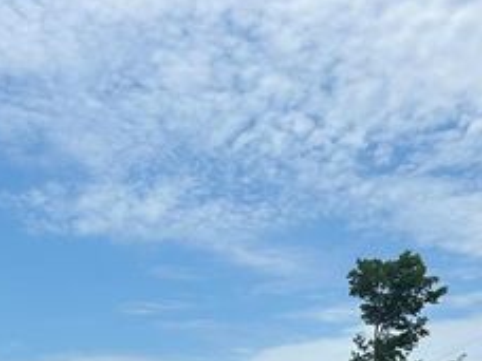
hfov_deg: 33.5
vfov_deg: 24.4
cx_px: 167
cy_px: 370
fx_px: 794
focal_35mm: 57
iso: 50
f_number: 1.5
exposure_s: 1/8696
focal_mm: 5.7
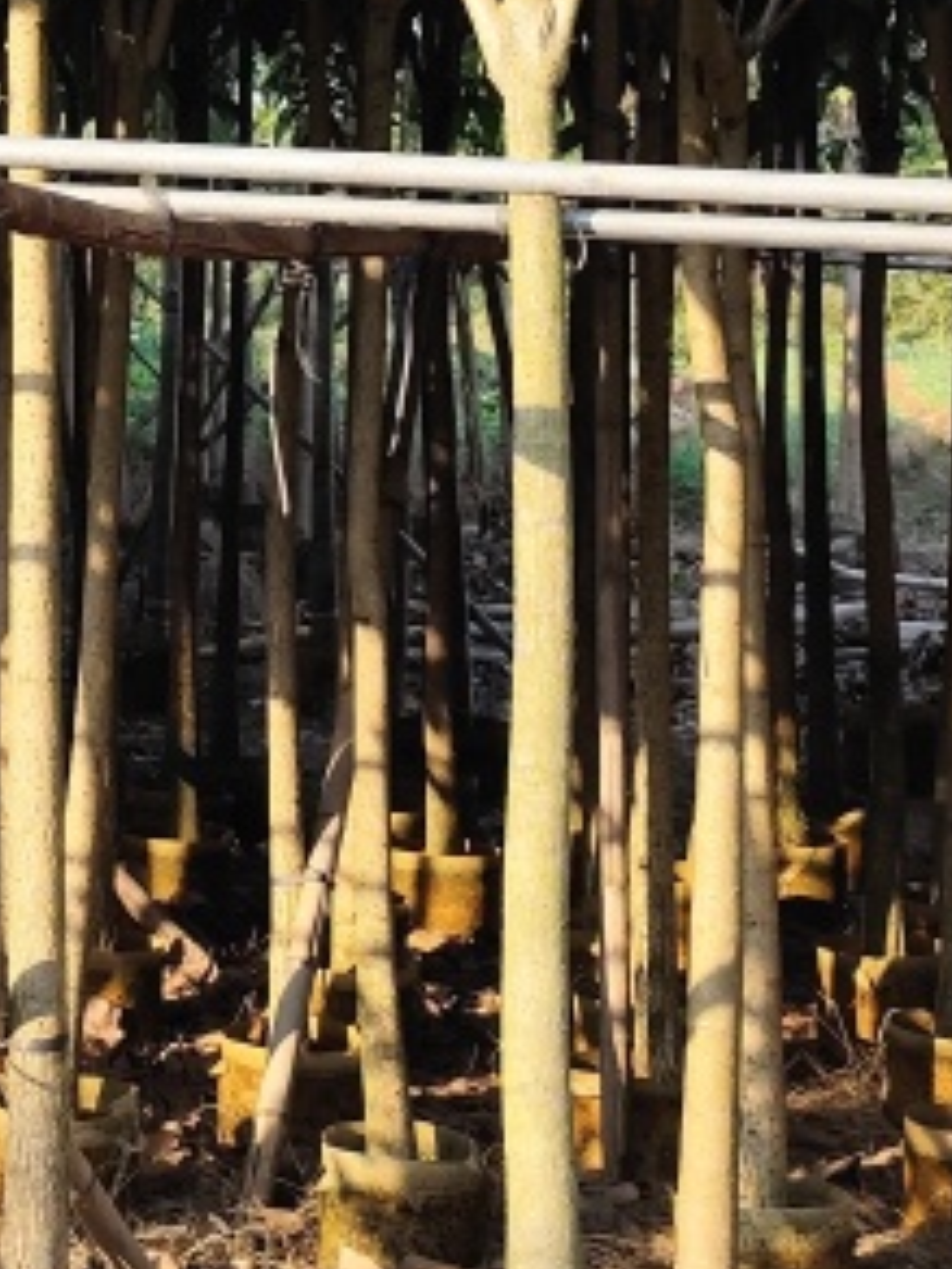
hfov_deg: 17.0
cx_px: -122
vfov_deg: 22.5
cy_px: 28
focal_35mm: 84
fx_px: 3080
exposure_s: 1/297
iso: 50
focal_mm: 6.19
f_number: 1.65
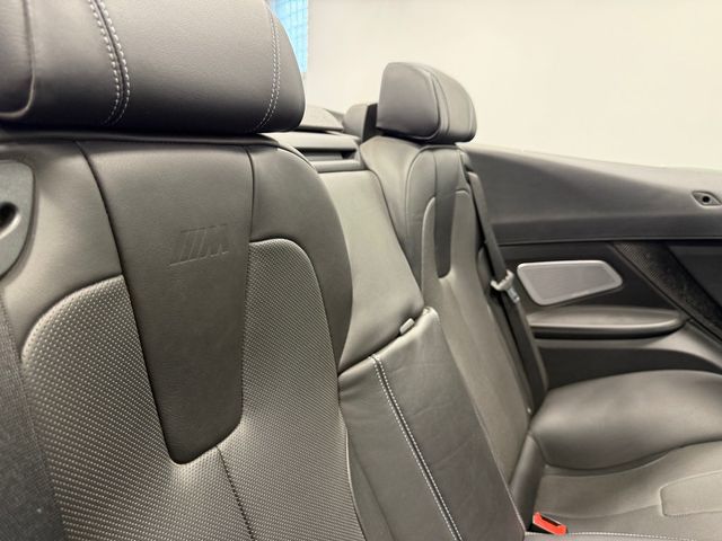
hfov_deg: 71.6
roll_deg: -1.2
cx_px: 361
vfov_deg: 56.8
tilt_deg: -13.1
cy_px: 270
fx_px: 501
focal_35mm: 24
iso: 250
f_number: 1.78
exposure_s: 1/120
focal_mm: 6.76
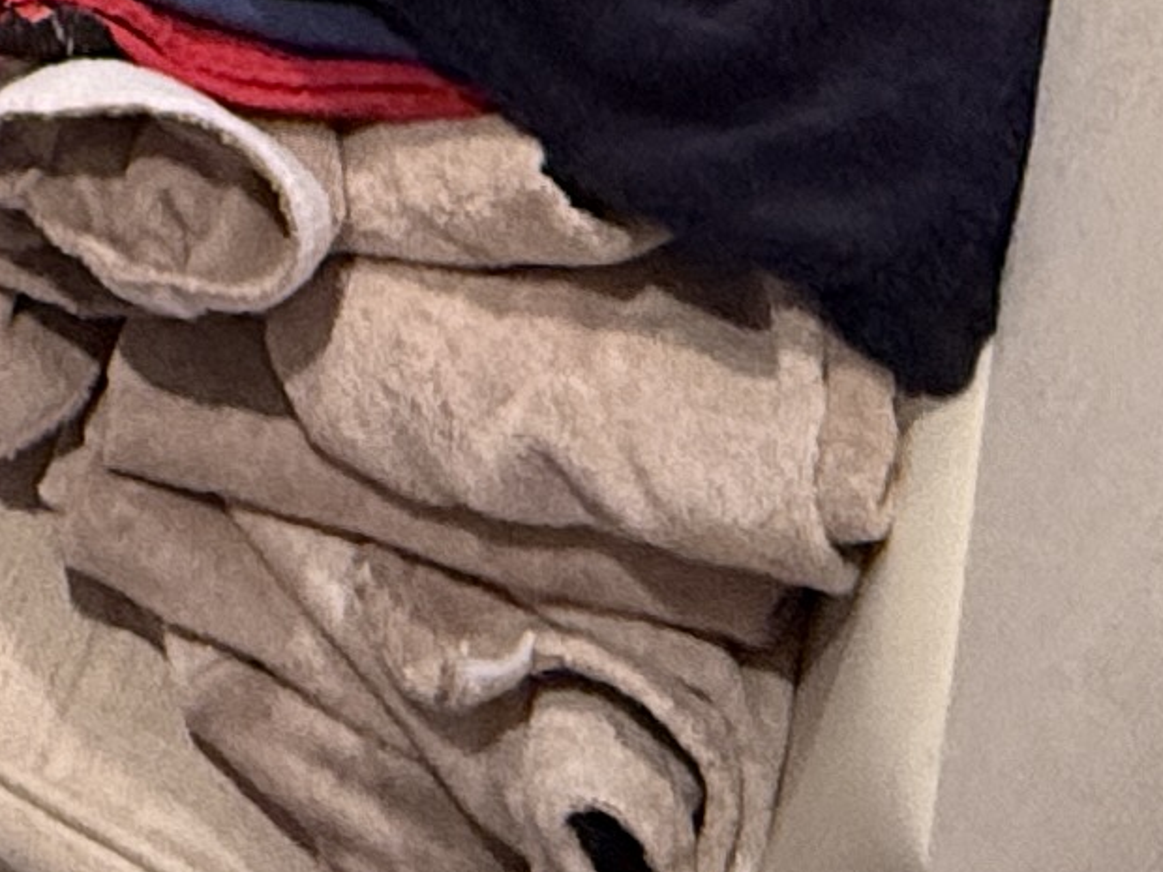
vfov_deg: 12.3
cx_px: -677
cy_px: -1305
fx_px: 3057
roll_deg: +3.5
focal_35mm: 91
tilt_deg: -35.3
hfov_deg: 18.6
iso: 320
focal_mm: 2.22
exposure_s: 1/73
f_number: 2.2
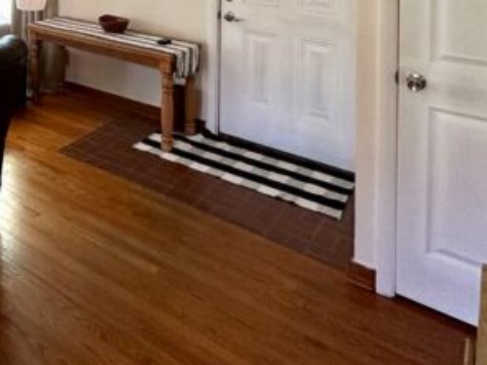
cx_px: 15
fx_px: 534
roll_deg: +0.1
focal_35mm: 38
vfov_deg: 30.9
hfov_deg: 43.1
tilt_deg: -0.3
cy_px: -89
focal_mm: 2.22
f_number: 2.2
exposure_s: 1/120
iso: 250
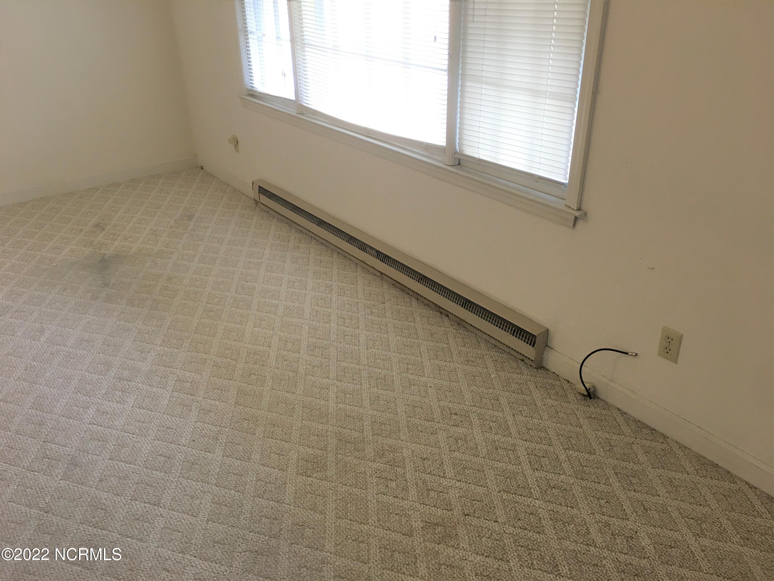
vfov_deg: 48.2
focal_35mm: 29
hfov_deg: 61.7
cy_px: 290
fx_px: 648
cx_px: 387
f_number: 2.2
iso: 50
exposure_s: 1/33
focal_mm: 4.15
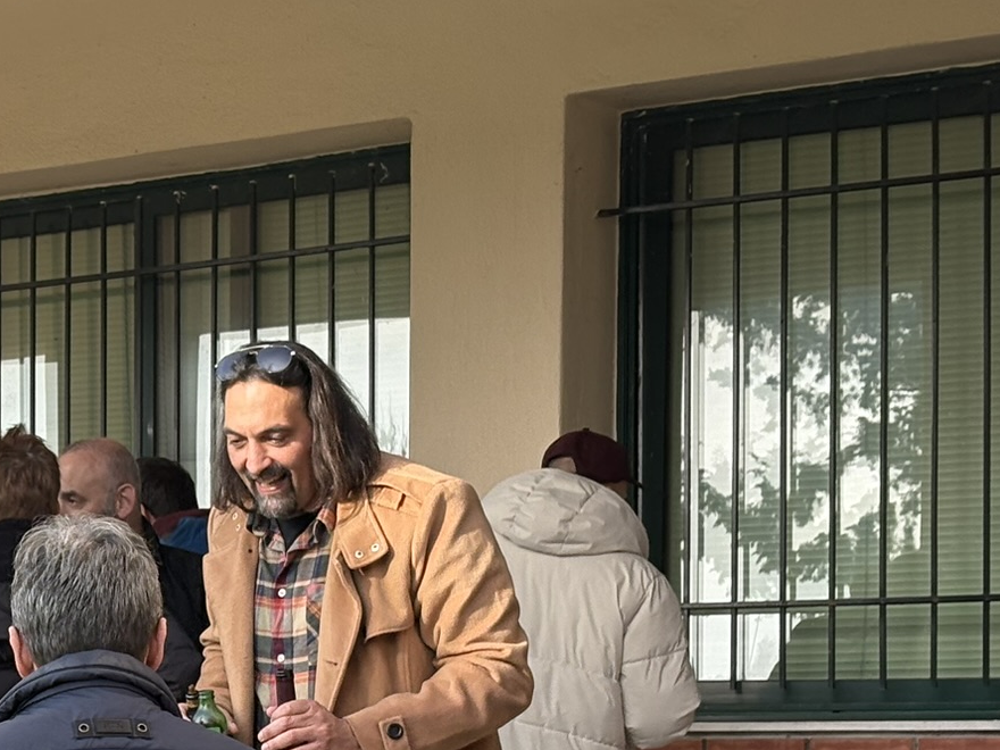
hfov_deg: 15.7
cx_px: -158
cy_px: 698
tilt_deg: +0.2
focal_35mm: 121
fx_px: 3495
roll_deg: -0.4
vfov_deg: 12.1
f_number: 1.6
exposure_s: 1/765
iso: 40
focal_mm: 5.96
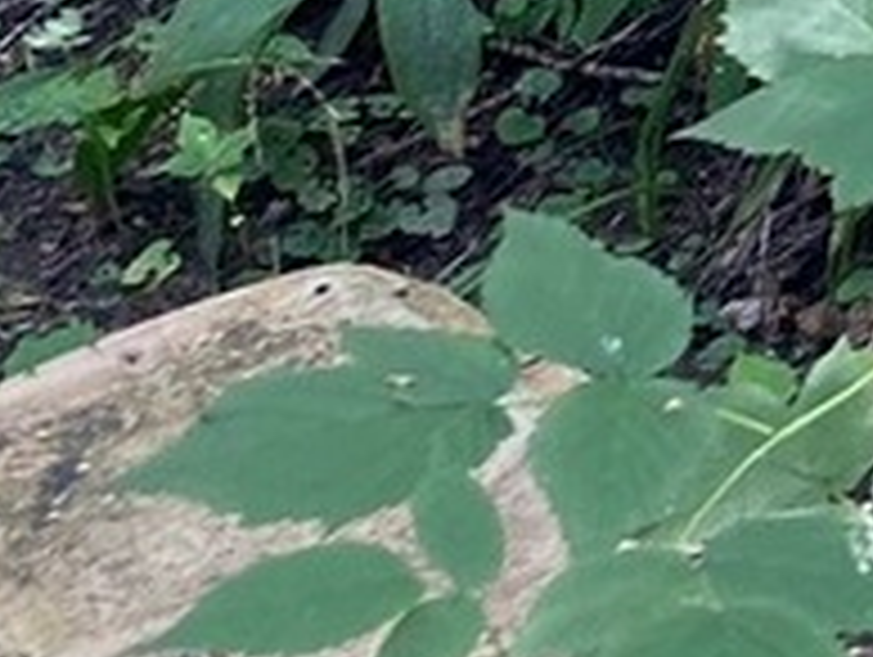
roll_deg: -8.0
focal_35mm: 137
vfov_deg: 10.0
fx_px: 3459
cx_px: 2038
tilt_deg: -21.1
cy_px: -684
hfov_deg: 11.9
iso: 125
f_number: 1.8
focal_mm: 4.25
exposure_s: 1/113
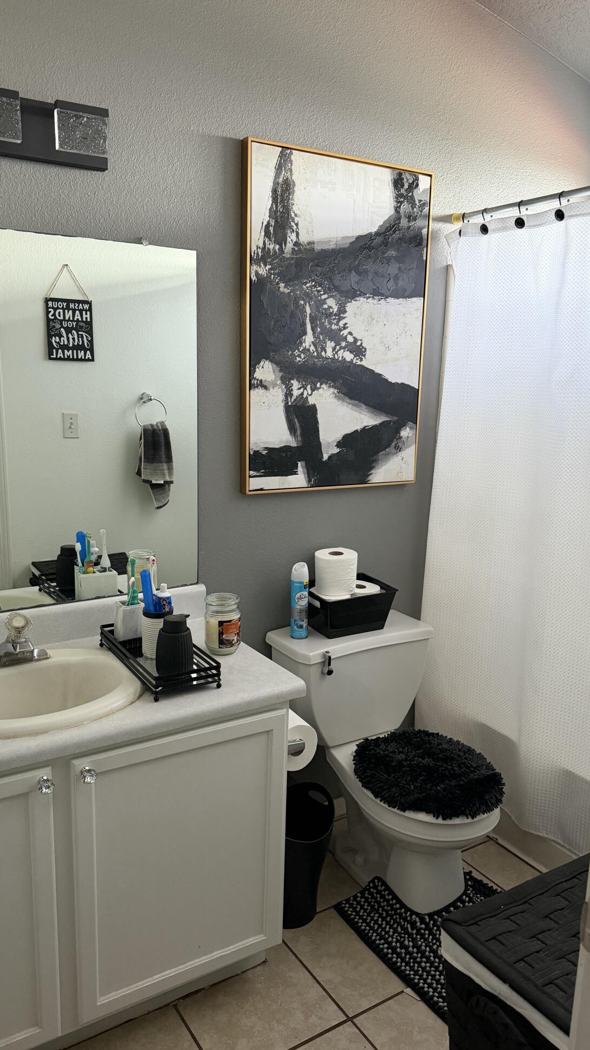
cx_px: 271
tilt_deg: -11.6
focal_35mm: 27
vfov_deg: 69.9
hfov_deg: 42.8
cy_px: 527
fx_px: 751
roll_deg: -0.8
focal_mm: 6.76
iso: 400
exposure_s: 1/60
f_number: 1.78
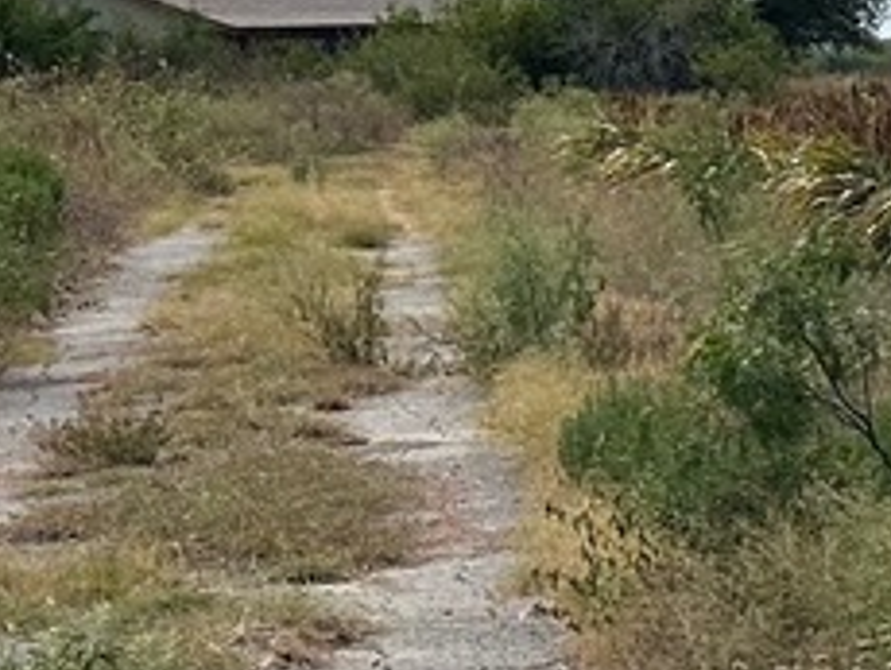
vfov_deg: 9.9
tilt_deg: -1.3
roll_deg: +1.4
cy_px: 132
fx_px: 3865
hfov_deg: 10.7
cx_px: 2317
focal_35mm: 150
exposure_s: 1/10753
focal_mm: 6.86
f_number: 1.78
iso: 80
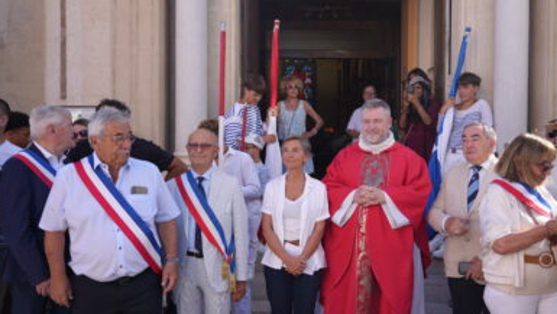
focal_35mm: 37
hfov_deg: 54.0
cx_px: 285
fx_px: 547
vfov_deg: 32.0
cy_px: 156
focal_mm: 34
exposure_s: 1/250
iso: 100
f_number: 4.5
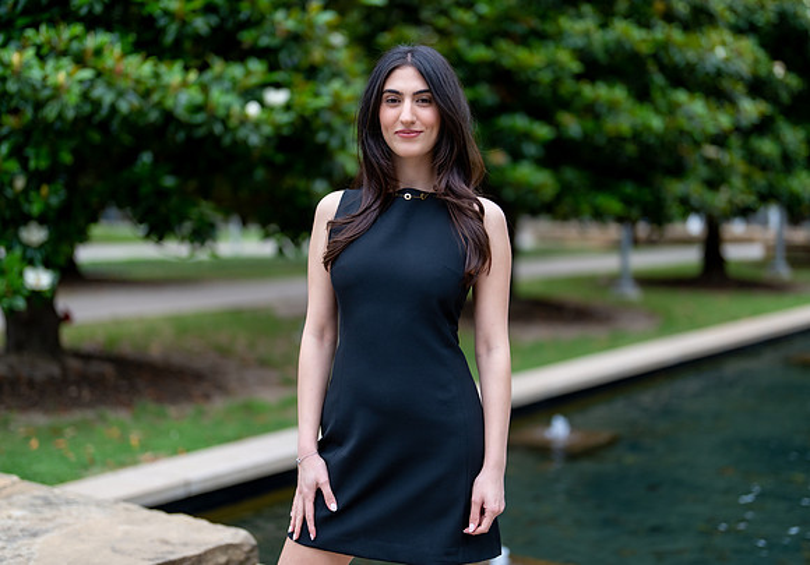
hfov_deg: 37.1
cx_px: 424
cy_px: 283
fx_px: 1208
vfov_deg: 26.4
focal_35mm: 53
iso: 100
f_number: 1.2
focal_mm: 50
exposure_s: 1/500
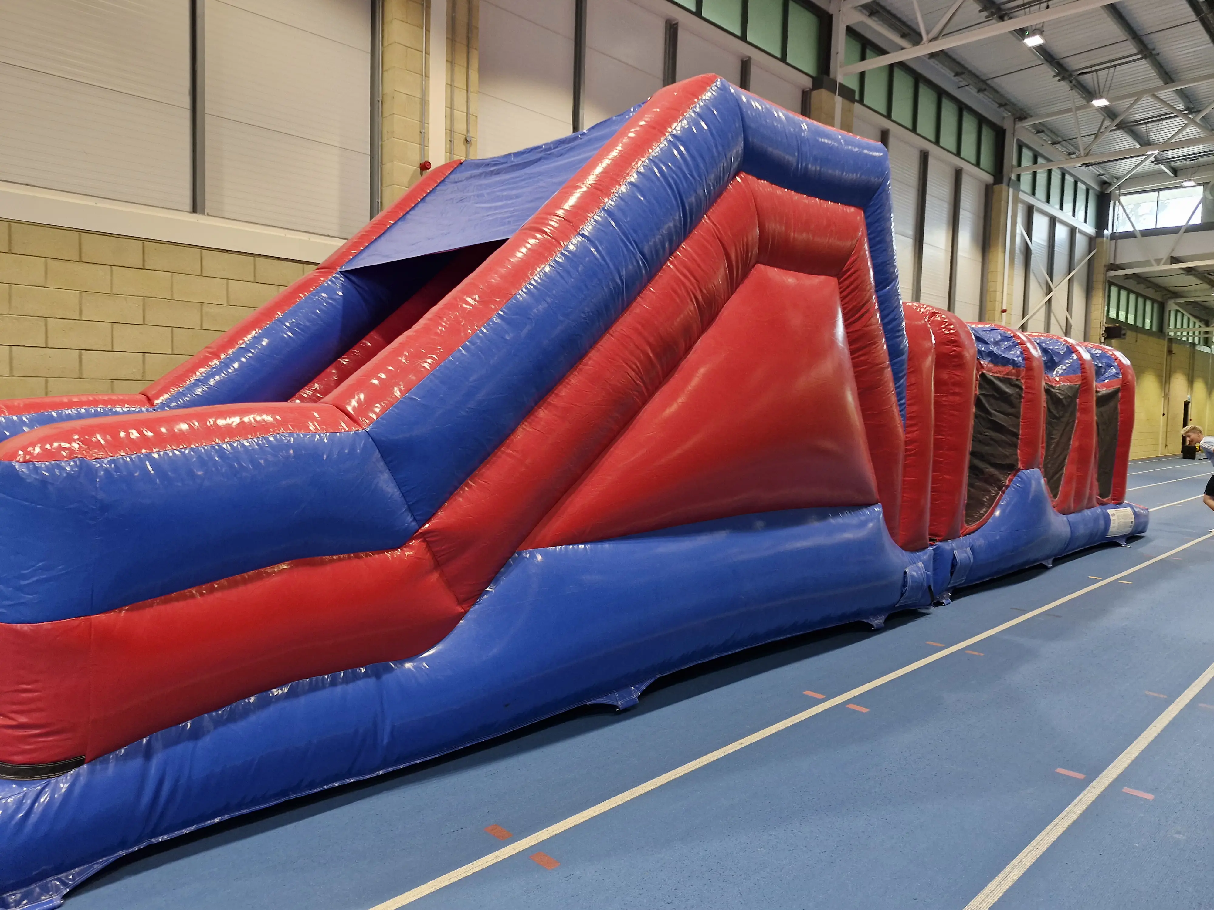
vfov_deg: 58.9
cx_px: 607
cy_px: 455
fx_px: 807
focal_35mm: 23
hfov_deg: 73.9
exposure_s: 1/100
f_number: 1.8
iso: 320
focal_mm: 5.54
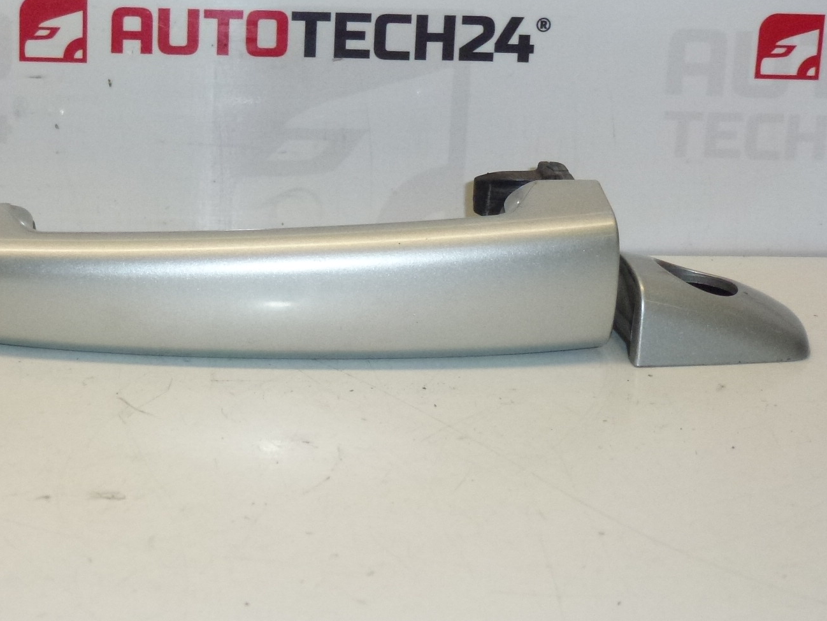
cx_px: 254
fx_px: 1697
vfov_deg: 20.7
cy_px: 252
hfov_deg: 27.2
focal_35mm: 71
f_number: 4
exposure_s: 1/320
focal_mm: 8
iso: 400
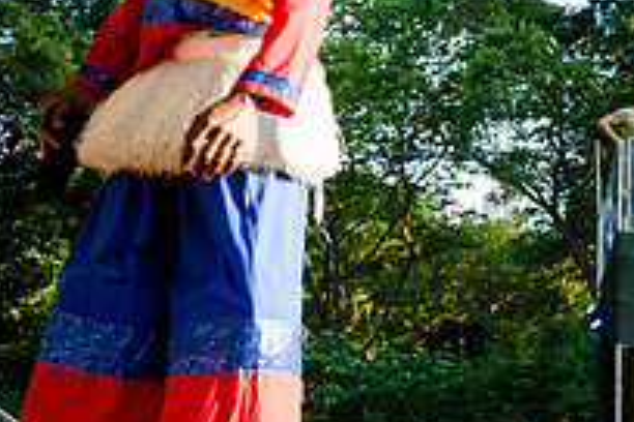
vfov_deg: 15.5
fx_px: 1550
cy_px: 119
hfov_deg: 20.7
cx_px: 867
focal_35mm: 88
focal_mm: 31
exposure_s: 1/320
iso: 400
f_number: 4
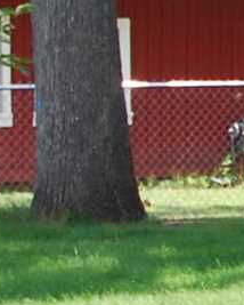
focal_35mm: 324
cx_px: 1278
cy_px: 95
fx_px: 2921
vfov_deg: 6.0
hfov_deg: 4.1
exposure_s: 1/125
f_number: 5.6
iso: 180
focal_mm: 20
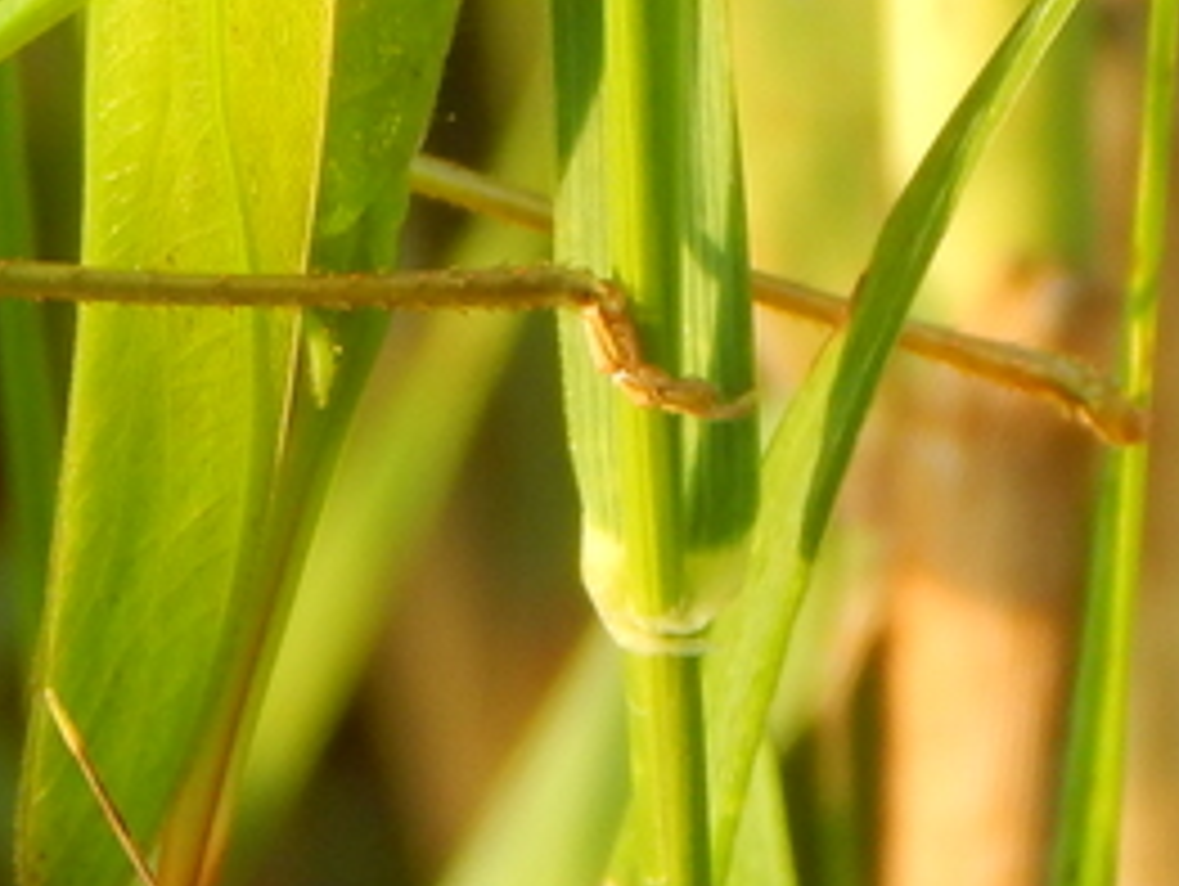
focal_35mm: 520
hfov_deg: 3.8
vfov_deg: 2.9
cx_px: 286
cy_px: -310
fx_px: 17727
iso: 125
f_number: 5.1
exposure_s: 1/40
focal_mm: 28.7
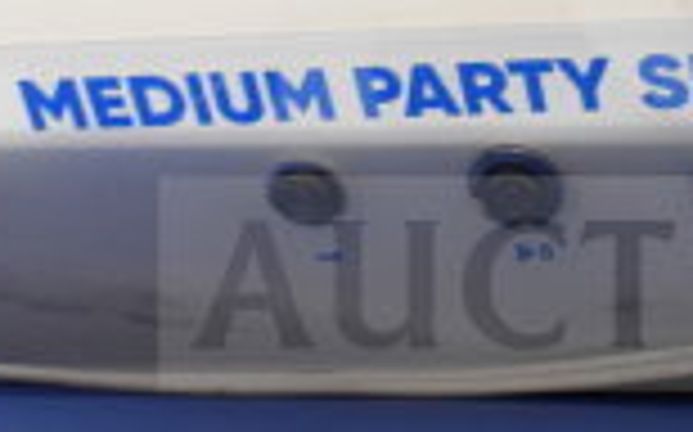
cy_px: 34
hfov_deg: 16.2
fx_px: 2397
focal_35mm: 127
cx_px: 662
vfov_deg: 10.2
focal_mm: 21
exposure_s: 1/30
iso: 1800
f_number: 3.8
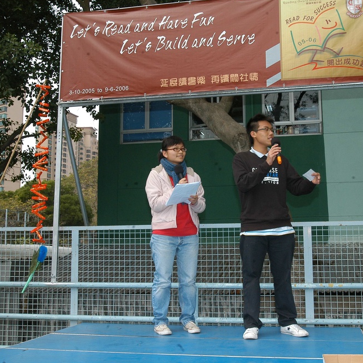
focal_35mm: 43
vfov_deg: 39.2
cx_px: 209
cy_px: 179
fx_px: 510
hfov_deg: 39.1
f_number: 10
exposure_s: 1/160
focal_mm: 22
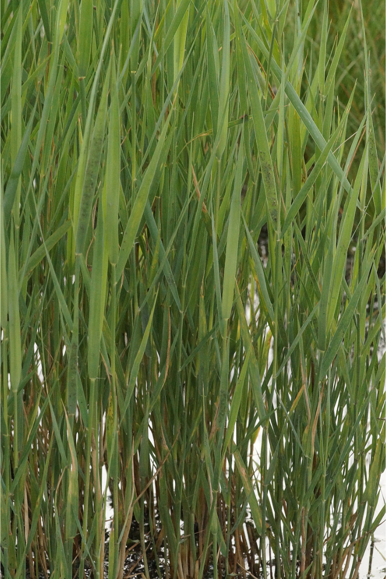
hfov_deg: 9.1
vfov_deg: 13.7
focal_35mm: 150
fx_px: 2412
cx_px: 193
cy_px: 290
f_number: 13
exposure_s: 1/60
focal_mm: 100
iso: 3200
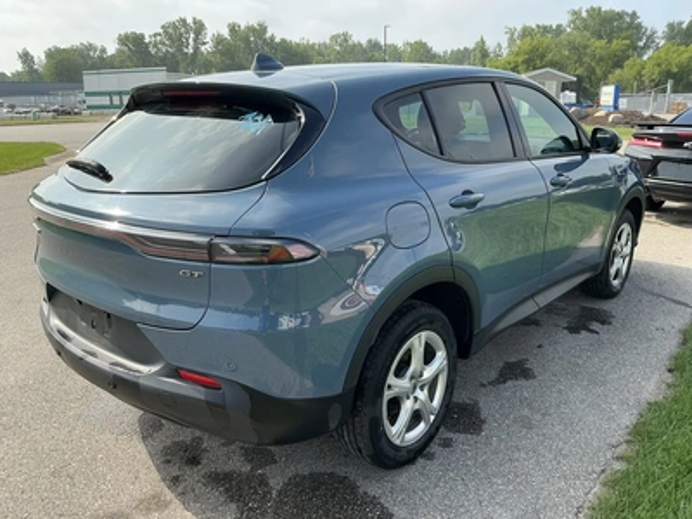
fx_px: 560
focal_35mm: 28
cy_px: 260
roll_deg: +1.6
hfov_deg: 63.4
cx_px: 346
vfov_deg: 49.7
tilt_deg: -12.7
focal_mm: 3
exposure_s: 1/709
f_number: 1.8
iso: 25
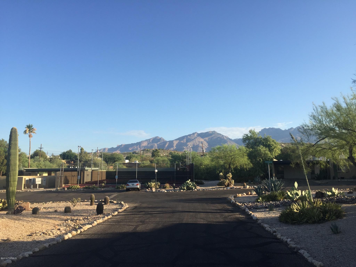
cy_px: 134
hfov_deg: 61.7
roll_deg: -0.4
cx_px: 178
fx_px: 298
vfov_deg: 48.2
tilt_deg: +7.3
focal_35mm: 29
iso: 32
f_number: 2.2
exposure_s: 1/1041
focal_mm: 4.15
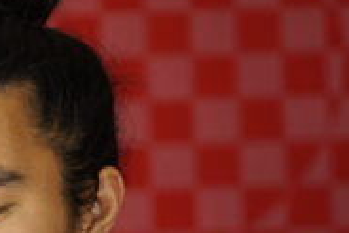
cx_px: -2
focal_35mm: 197
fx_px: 1911
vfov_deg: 7.0
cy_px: 224
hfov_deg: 10.3
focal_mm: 77
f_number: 2.8
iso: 2000
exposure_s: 1/160
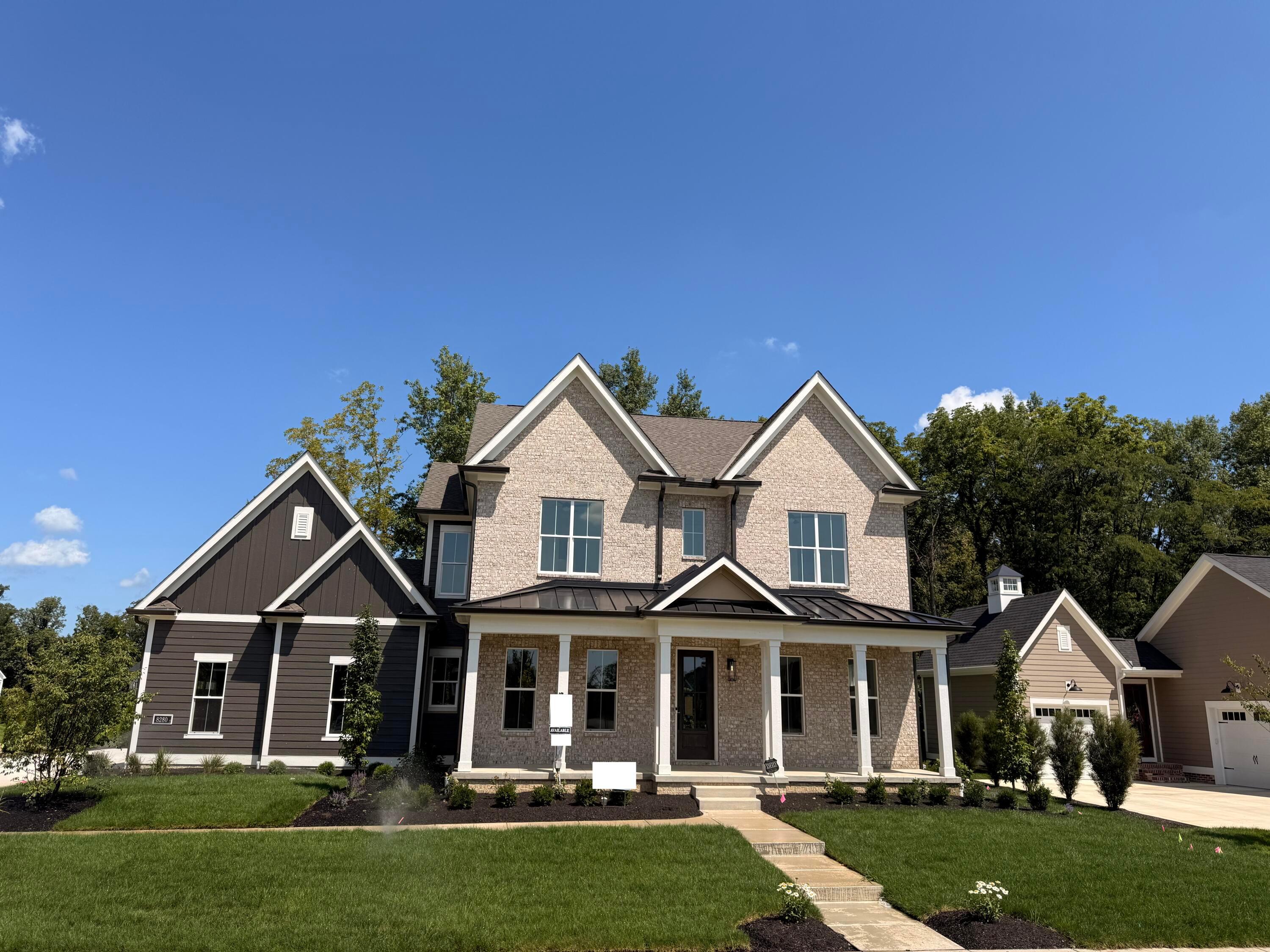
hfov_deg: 71.6
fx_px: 881
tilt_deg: +15.2
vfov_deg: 56.8
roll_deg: -1.1
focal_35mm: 24
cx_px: 635
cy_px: 476
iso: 80
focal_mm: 6.76
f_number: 1.78
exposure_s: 1/5319
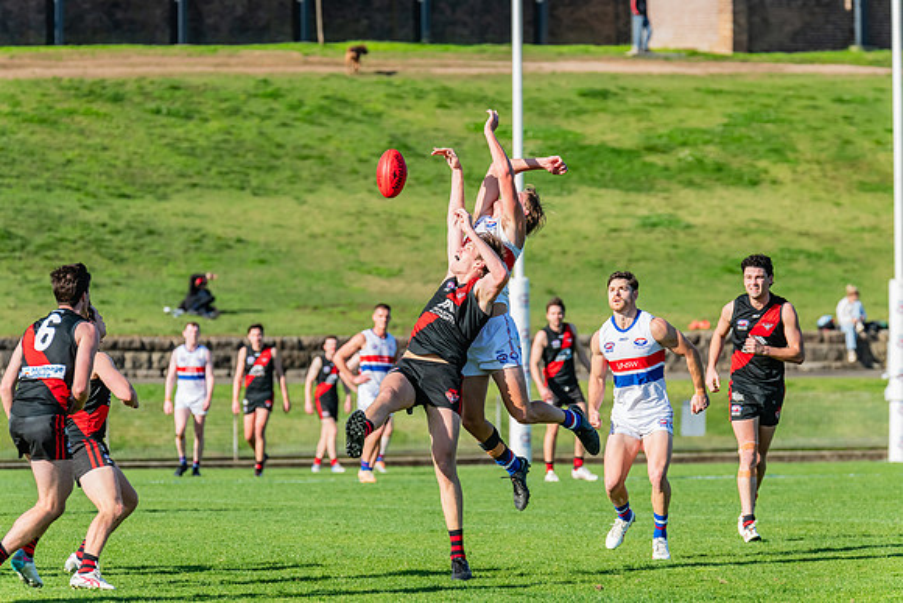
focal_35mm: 342
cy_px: 302
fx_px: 8590
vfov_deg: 4.0
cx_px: 452
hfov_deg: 6.0
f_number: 8
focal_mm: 330
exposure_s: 1/1600
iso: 800
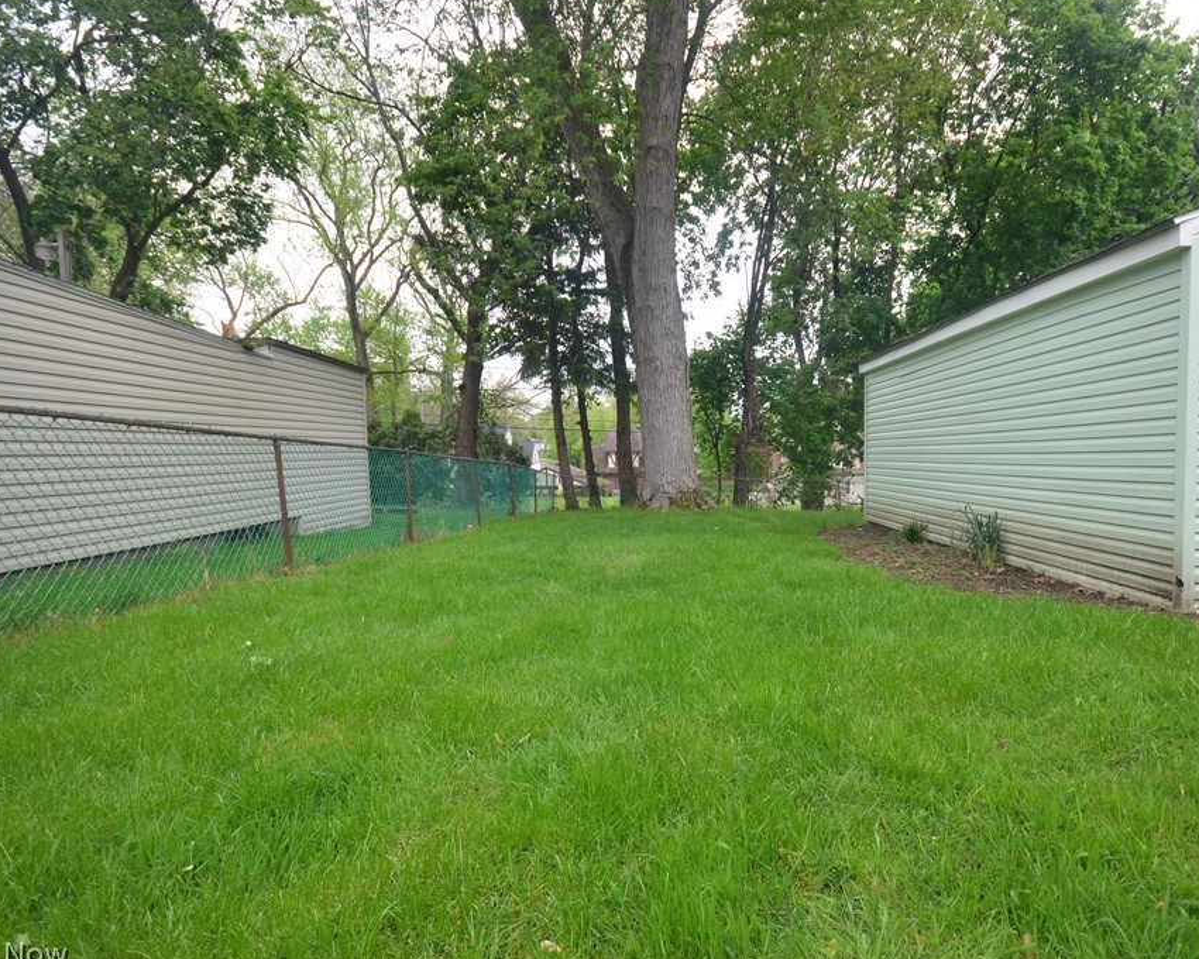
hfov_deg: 85.7
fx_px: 639
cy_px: 468
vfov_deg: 73.8
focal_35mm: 18
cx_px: 693
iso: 200
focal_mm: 10
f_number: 6.3
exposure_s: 1/160
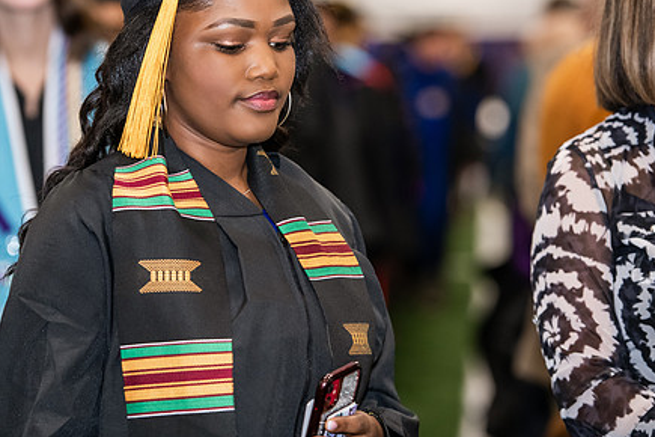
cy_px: 153
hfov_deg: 11.4
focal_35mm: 180
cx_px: 268
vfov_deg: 7.6
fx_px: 3275
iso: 2000
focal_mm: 135
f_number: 3.2
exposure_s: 1/200
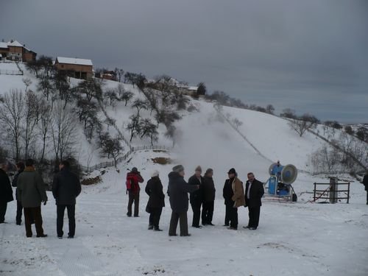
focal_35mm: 37
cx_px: 184
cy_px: 138
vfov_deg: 38.7
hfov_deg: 50.1
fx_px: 393
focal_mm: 6.1
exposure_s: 1/400
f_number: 8
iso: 100
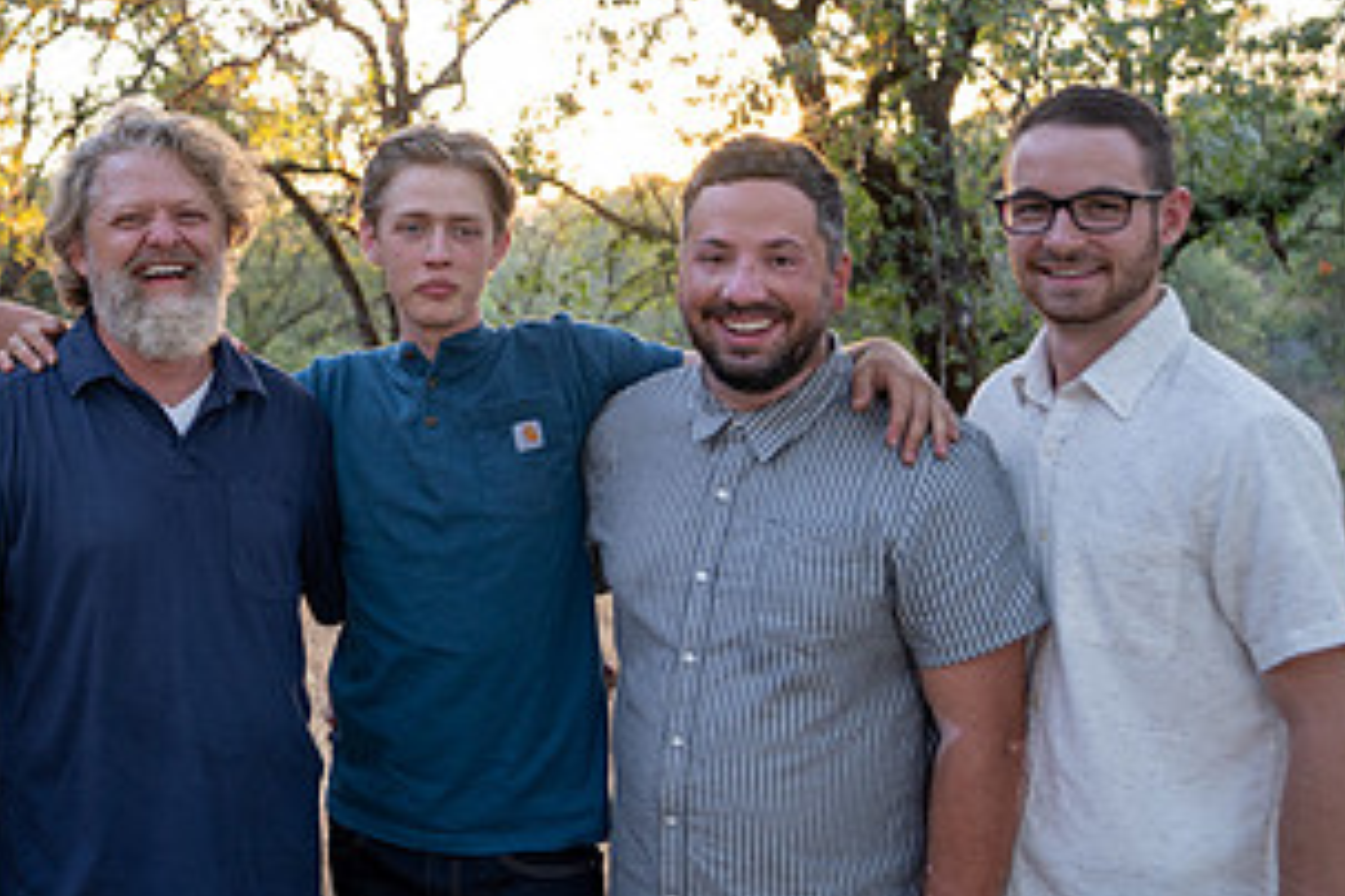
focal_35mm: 46
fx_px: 1718
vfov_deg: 29.0
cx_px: 204
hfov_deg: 40.4
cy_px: 299
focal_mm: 24
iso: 250
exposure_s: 1/100
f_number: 2.8
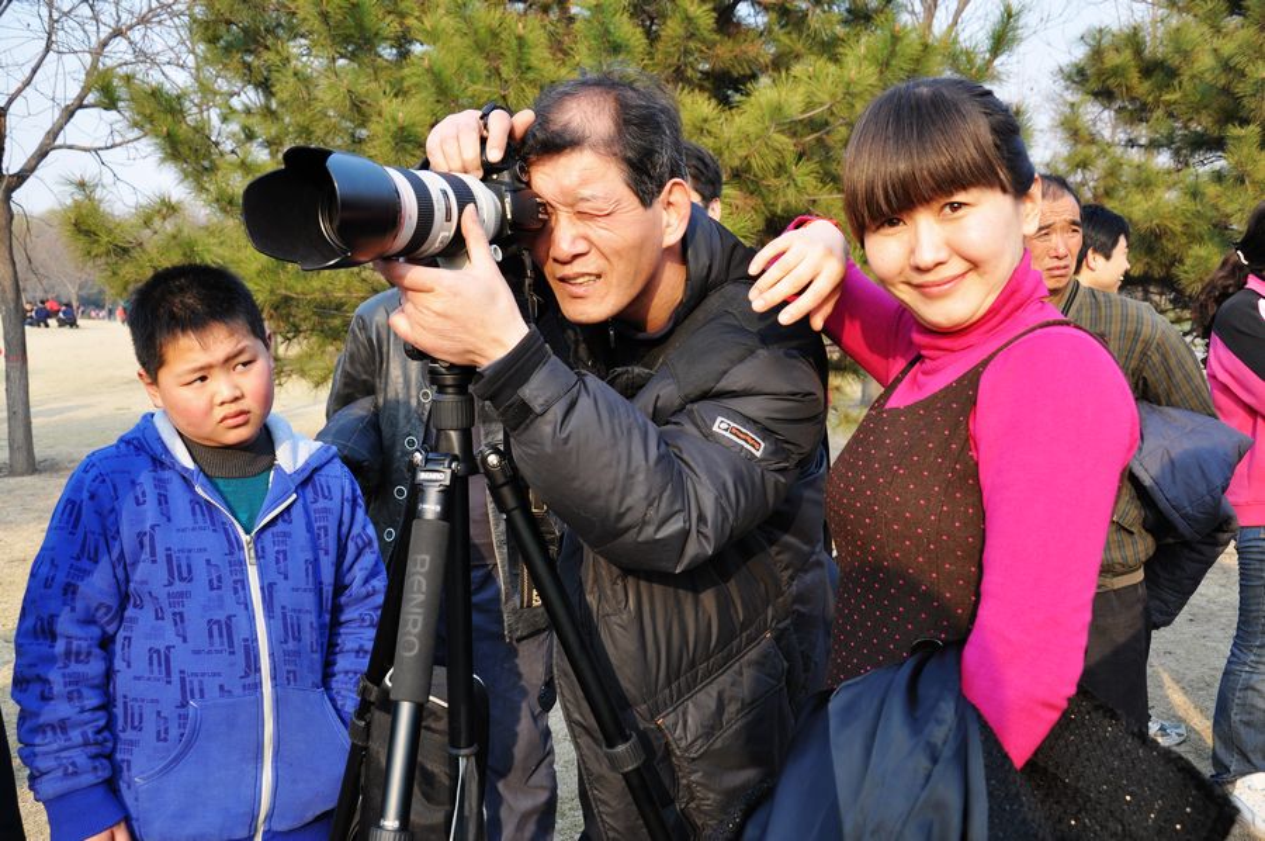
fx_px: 1158
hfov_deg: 57.3
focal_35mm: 33
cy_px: 420
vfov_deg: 39.9
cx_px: 632
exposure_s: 1/200
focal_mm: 22
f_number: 5.6
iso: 200
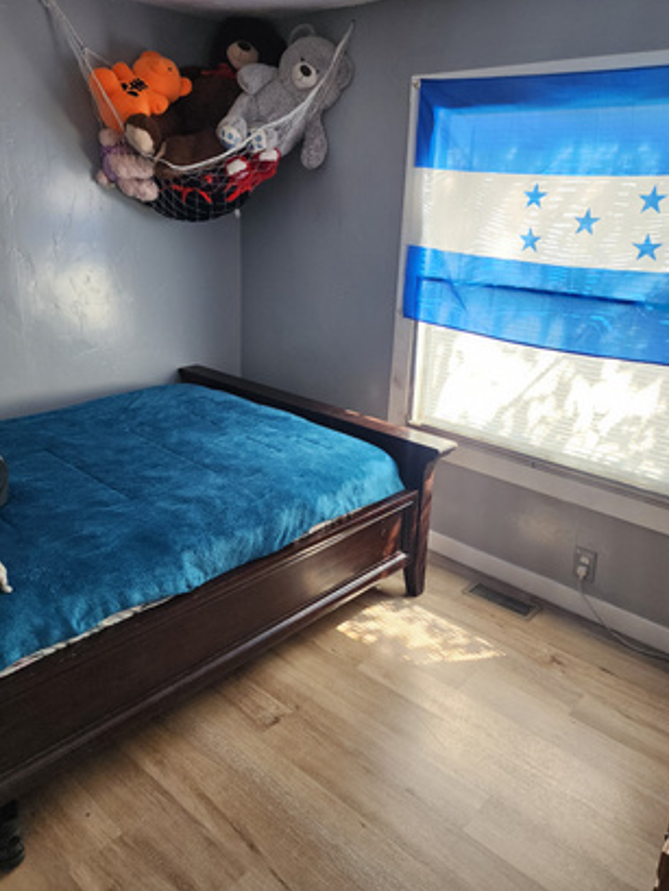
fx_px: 695
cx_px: 305
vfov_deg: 65.2
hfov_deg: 51.3
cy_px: 405
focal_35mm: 27
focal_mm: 6.4
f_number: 1.8
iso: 200
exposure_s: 1/180
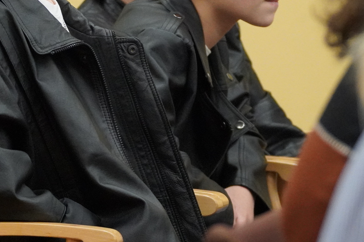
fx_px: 4256
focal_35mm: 421
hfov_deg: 4.9
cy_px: 45
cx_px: 112
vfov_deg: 3.3
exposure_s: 1/160
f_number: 5
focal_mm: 134
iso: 6400
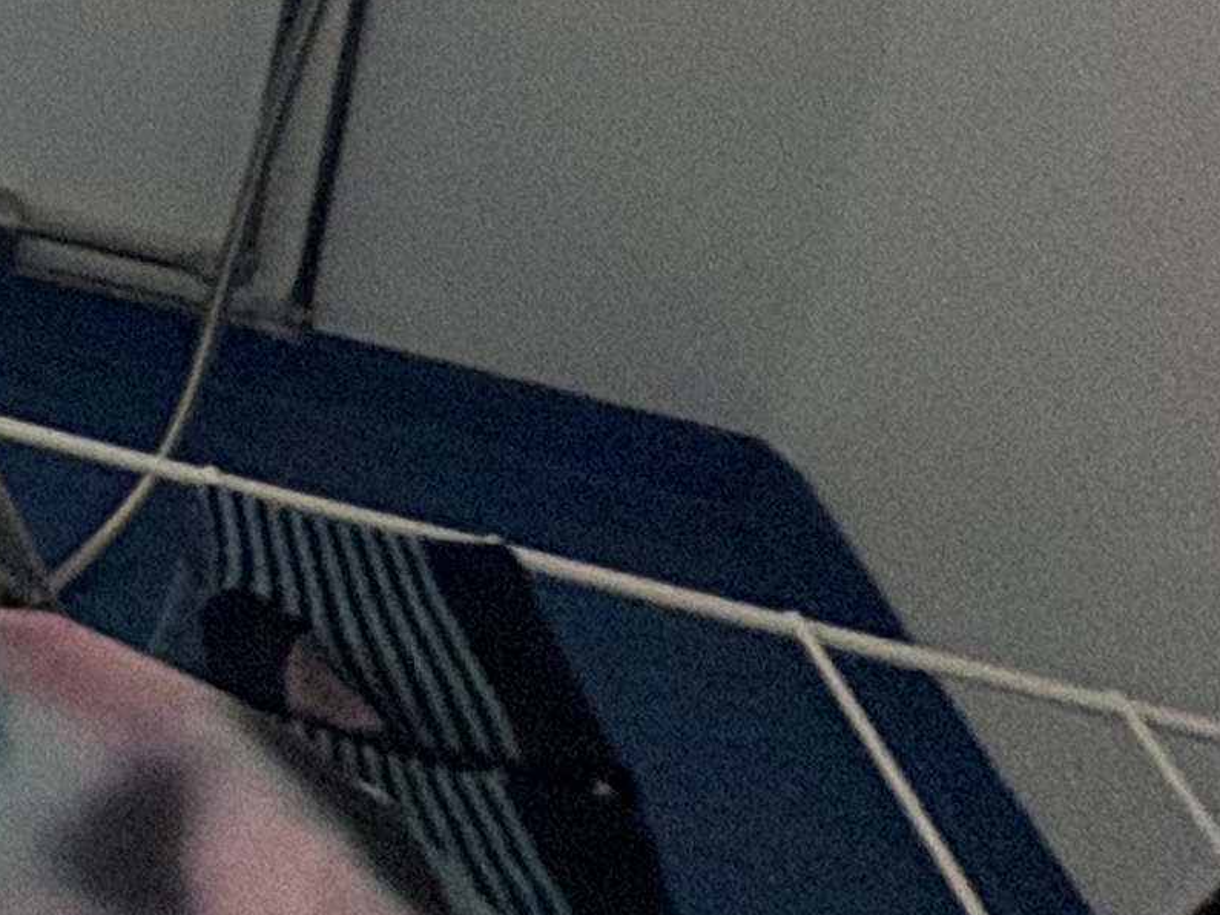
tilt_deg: -13.3
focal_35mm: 71
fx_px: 2502
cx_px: -1539
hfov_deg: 16.2
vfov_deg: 13.9
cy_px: -1333
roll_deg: +0.0
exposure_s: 1/50
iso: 320
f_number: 2.2
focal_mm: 2.22
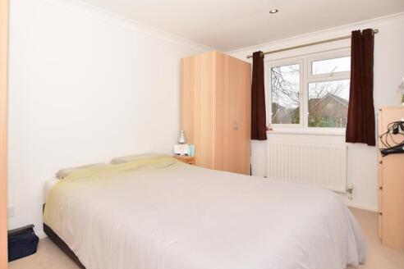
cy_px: 119
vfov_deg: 61.8
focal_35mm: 20
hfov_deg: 82.8
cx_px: 158
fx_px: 224
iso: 200
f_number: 5
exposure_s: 1/100
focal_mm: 10
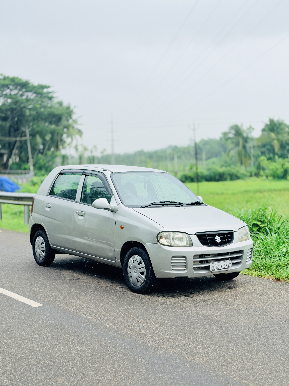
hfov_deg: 30.3
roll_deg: +0.8
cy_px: 193
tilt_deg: -2.4
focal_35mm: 48
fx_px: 534
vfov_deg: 39.7
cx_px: 144
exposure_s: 1/1931
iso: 64
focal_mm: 6.76
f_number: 1.78
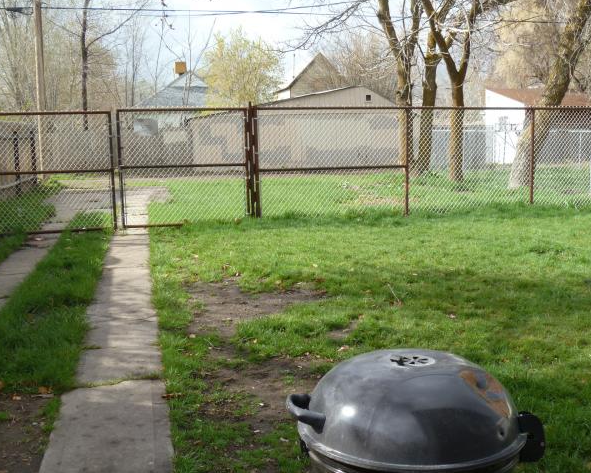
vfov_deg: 40.1
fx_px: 647
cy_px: 234
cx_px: 310
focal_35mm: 37
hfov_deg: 49.1
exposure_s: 1/160
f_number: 4.5
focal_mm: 6.3
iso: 80
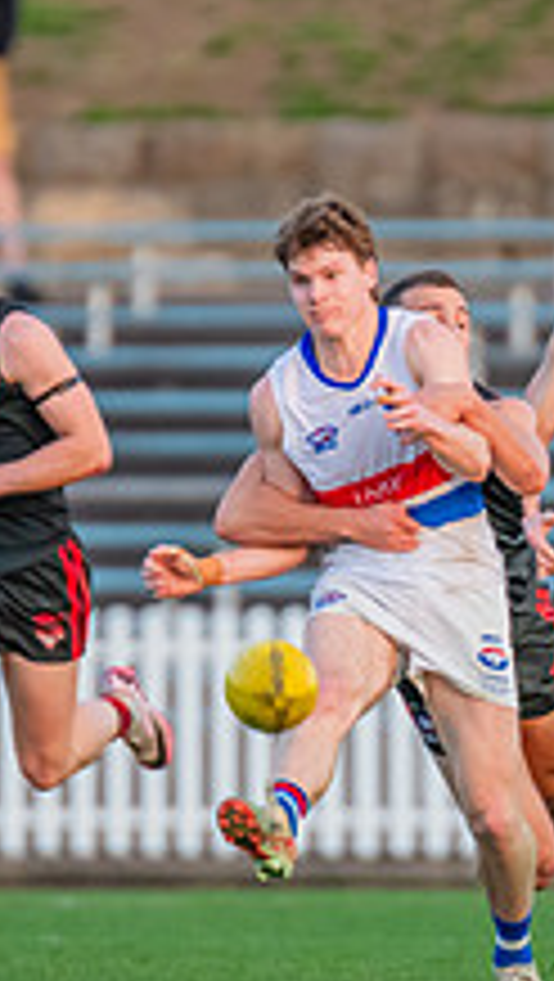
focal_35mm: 1320
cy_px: 579
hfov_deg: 0.9
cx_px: 397
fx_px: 34392
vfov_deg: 1.6
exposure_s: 1/1250
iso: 2000
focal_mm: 420
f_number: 4
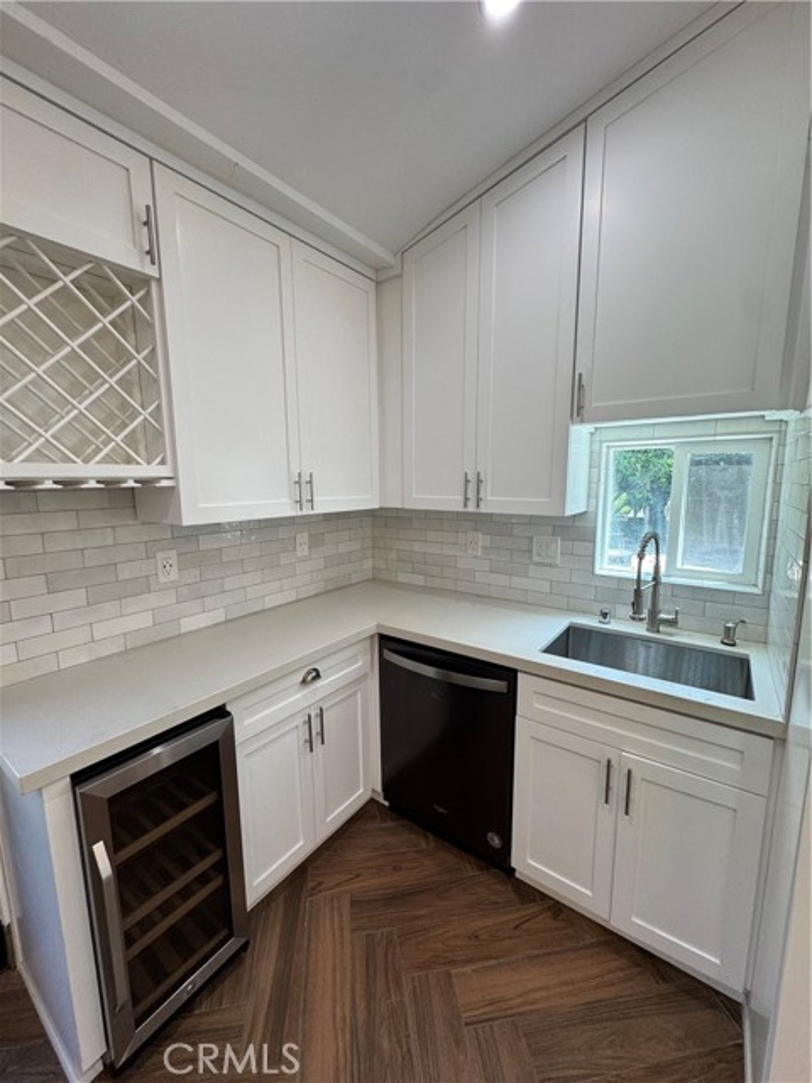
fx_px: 438
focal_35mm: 14
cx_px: 406
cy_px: 542
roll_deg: +1.1
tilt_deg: -7.8
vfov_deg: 102.1
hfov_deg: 85.7
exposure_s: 1/120
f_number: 2.2
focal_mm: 2.22
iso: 125
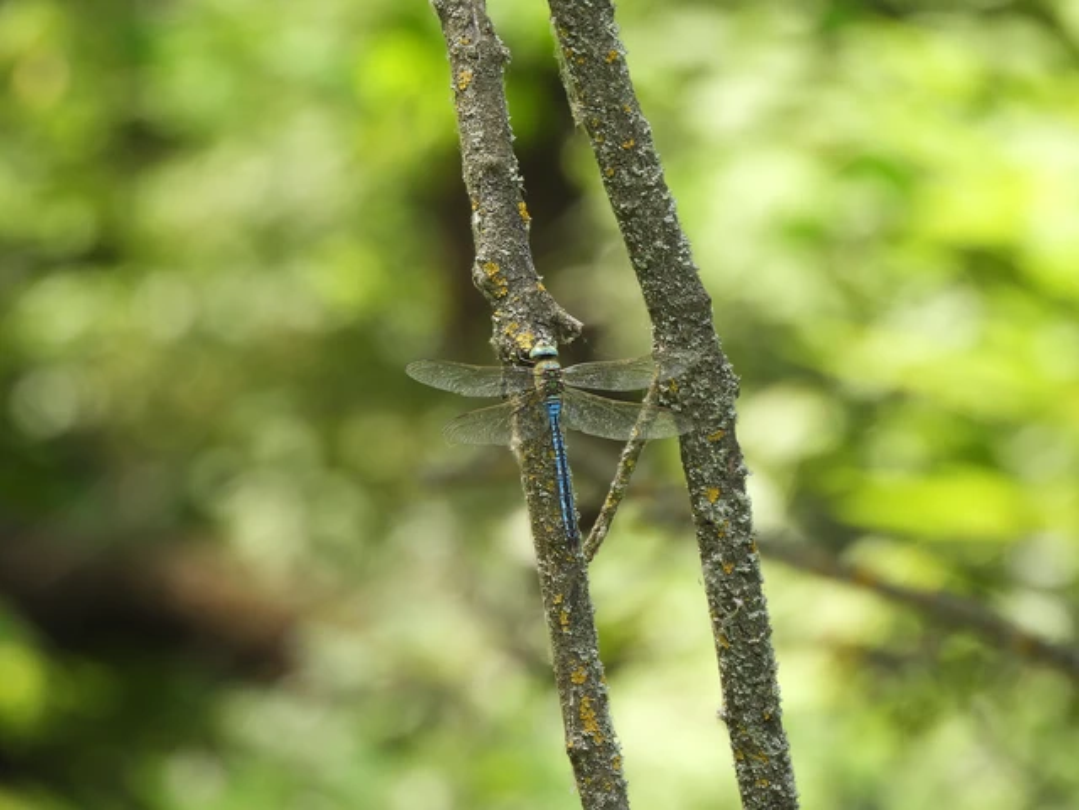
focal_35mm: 1000
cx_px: 540
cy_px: 405
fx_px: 31171
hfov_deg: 2.0
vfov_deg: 1.5
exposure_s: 1/60
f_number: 5.6
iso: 100
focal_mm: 178
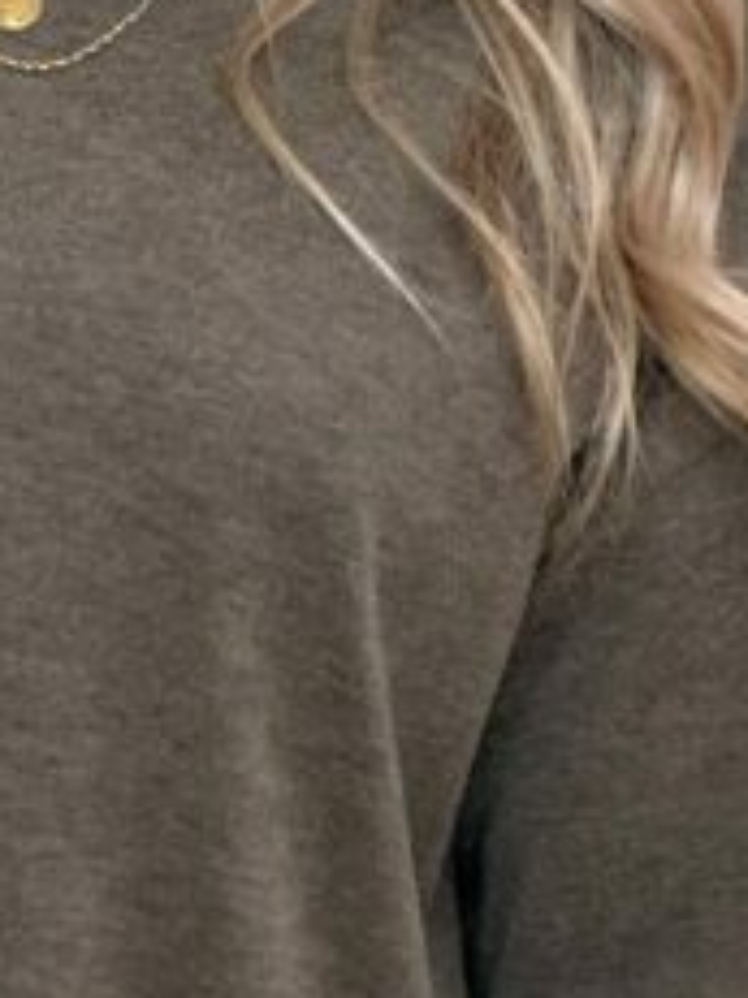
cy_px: 220
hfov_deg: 13.5
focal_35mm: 104
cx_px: -307
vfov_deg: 18.8
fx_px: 2999
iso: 80
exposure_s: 1/61
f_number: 1.9
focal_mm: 2.71
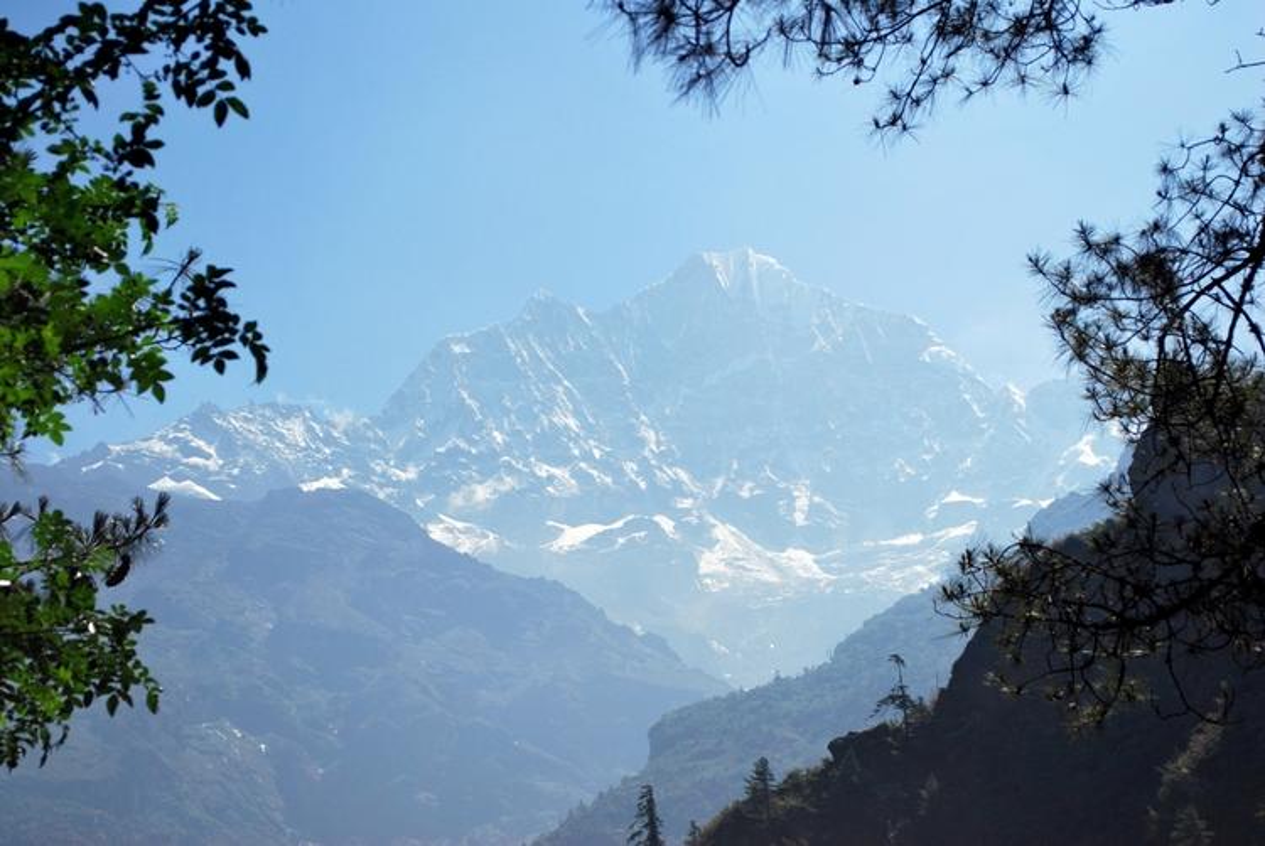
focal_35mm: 82
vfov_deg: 16.6
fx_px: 2902
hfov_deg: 24.6
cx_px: 632
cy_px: 423
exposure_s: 1/1250
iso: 200
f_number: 7.1
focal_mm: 55
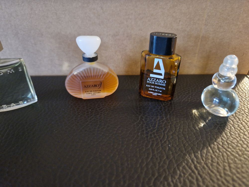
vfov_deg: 58.9
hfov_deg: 73.9
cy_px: 94
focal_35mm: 23
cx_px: 124
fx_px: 165
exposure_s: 1/25
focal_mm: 5.4
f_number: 1.8
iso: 800
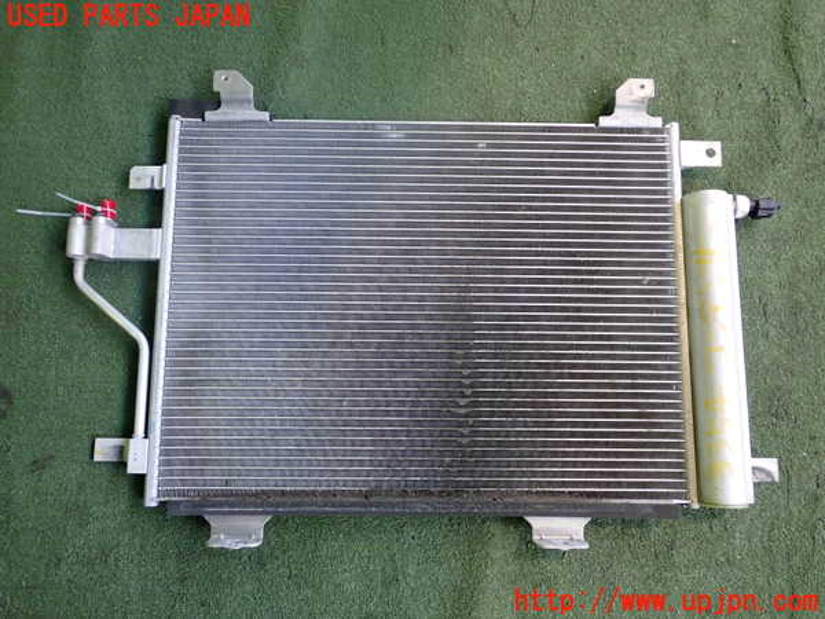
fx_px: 715
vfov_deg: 46.8
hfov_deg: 60.0
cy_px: 310
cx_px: 412
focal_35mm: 30
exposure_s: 1/40
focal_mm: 5.4
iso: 200
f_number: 2.3
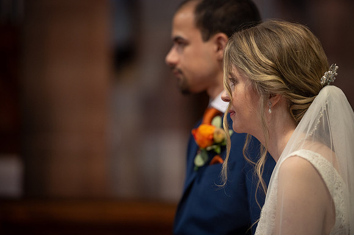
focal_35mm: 195
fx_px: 1916
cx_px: 177
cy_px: 118
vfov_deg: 7.0
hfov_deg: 10.6
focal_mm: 195
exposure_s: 1/125
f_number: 2.8
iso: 1600
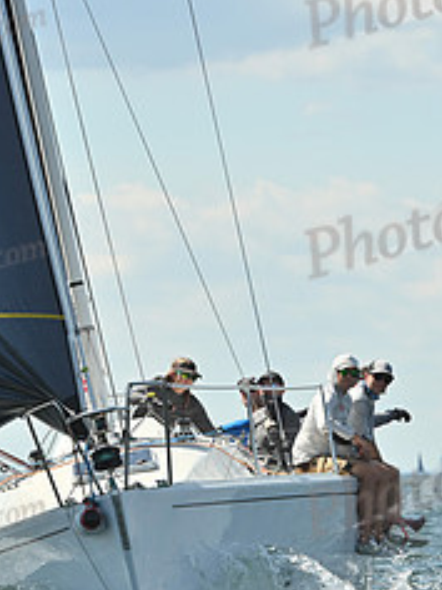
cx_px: 177
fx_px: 6844
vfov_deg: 4.9
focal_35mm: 402
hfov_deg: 3.7
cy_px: 379
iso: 250
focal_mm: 170
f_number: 7.1
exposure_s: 1/1250
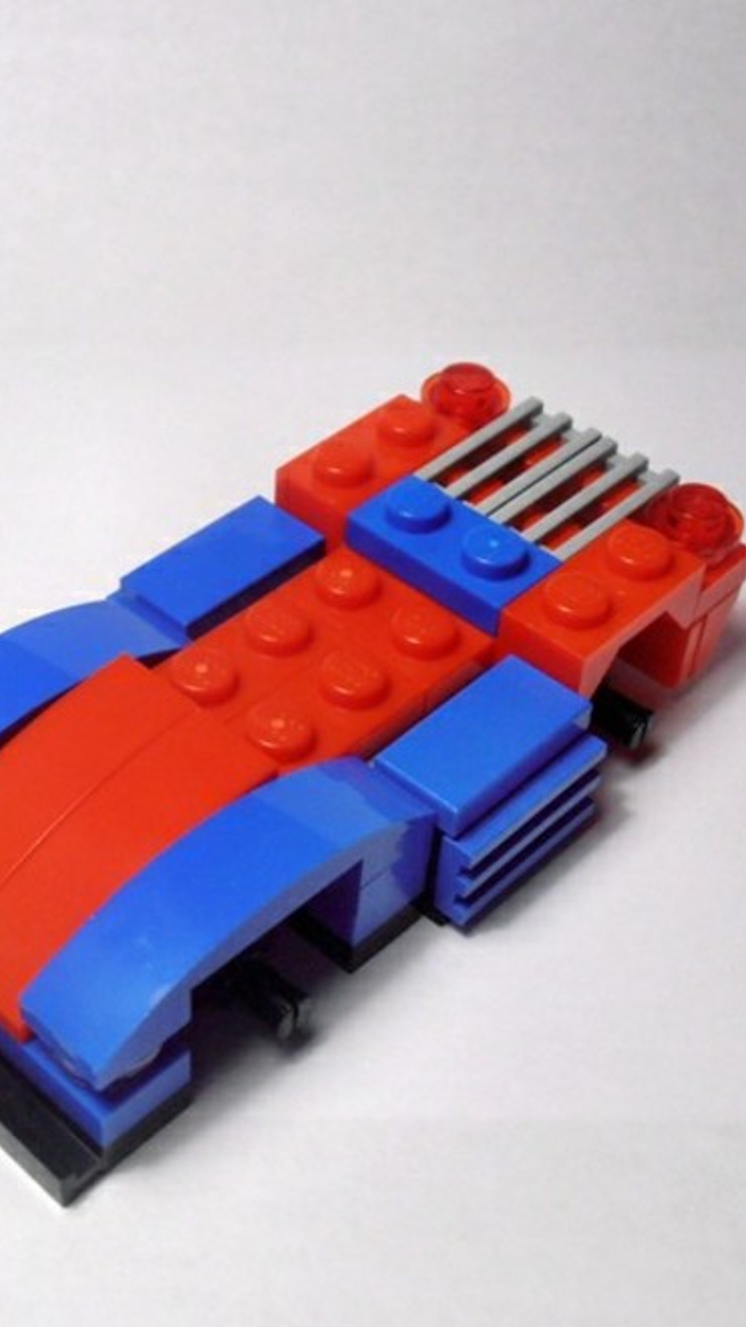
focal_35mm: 55
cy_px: 673
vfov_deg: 37.9
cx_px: 199
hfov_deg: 21.7
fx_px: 1935
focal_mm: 6.61
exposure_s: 1/80
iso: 80
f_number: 3.9
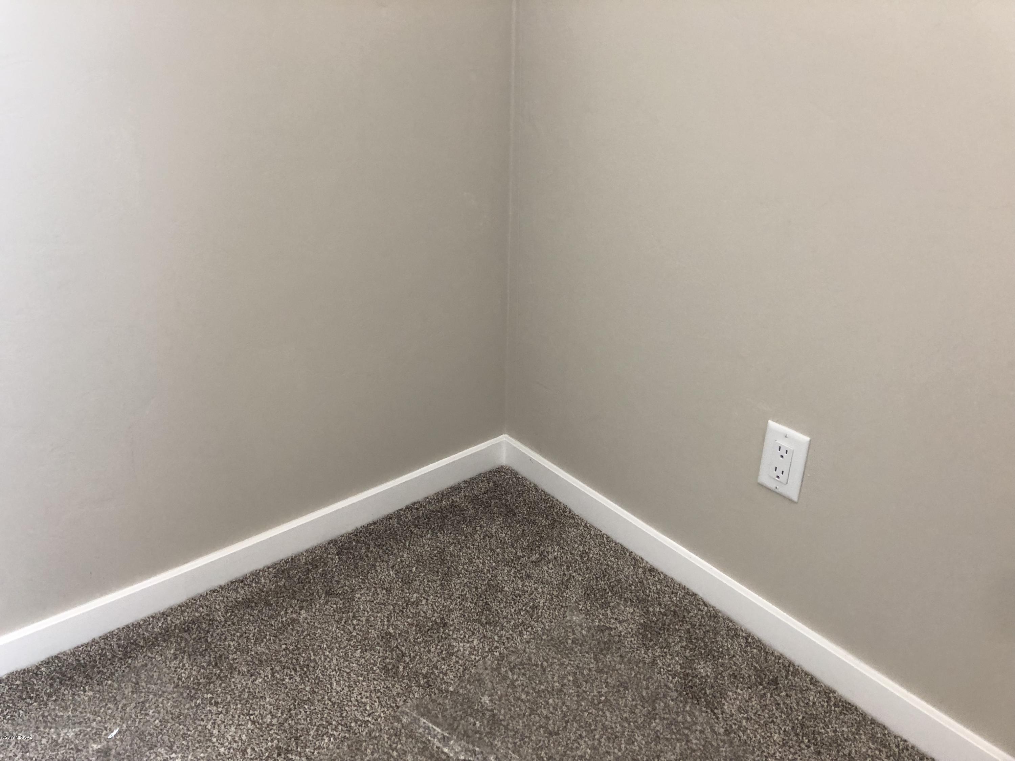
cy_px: 380
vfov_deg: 49.7
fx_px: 821
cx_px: 508
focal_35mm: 28
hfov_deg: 63.4
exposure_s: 1/15
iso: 40
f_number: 1.8
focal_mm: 3.99
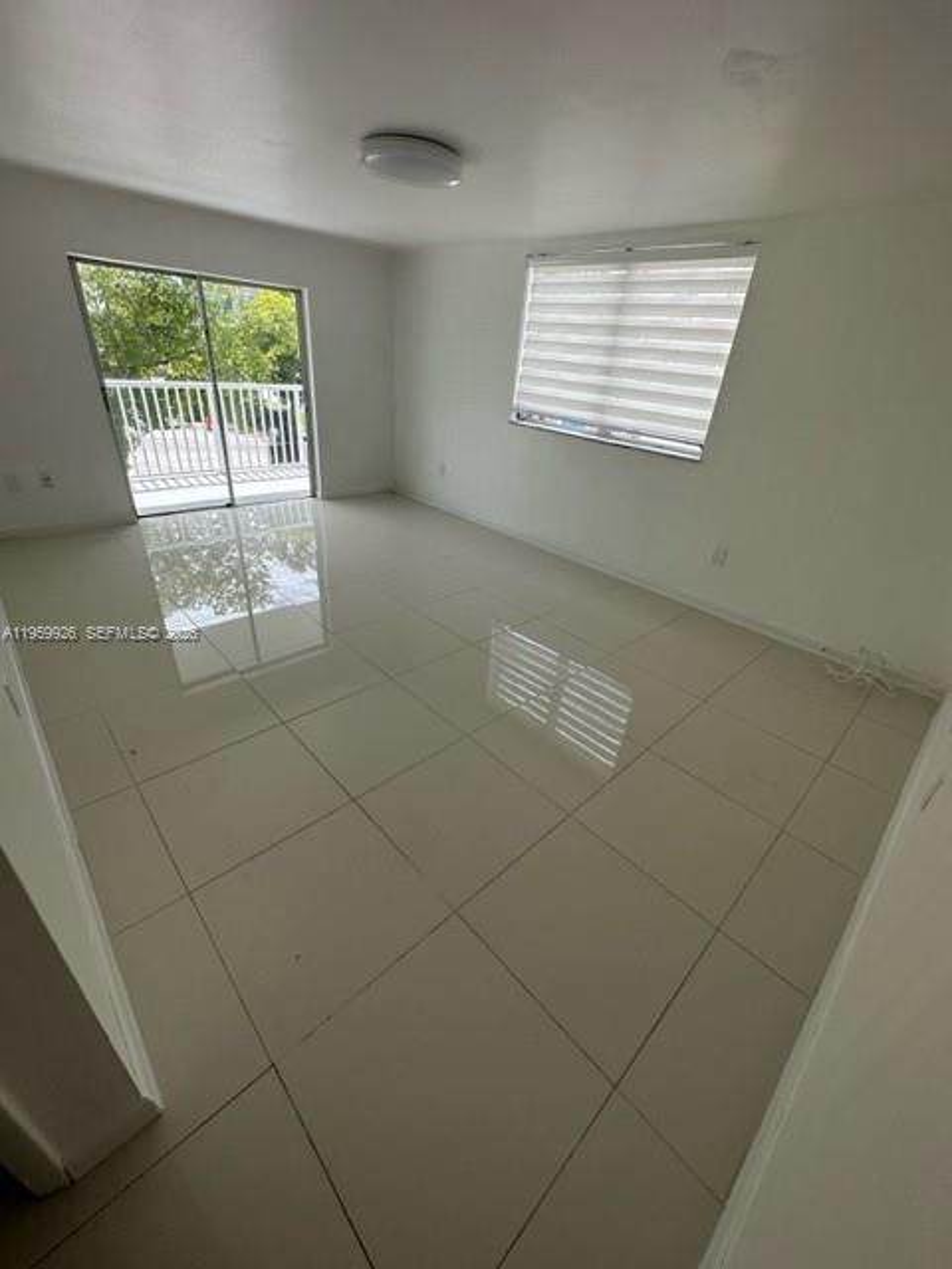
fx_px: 513
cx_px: 476
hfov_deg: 85.7
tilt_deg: -28.9
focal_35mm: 14
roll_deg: -5.5
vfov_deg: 102.1
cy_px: 634
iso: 40
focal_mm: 2.22
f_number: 2.2
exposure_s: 1/415
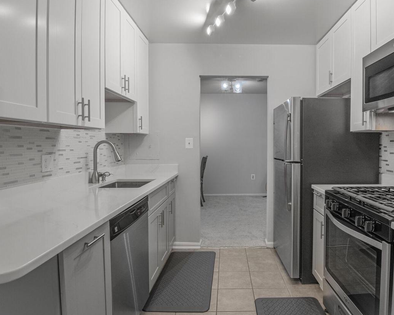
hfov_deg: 77.2
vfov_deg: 65.5
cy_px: 148
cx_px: 225
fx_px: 245
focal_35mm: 21
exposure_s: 1/8
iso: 400
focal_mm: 16
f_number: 8
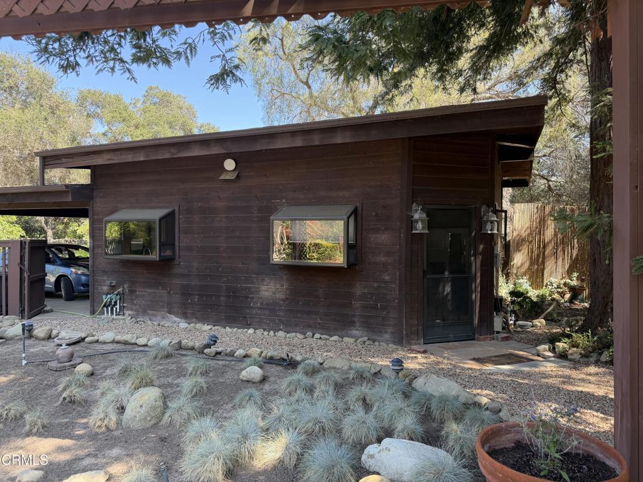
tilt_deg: -1.5
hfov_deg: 71.6
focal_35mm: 24
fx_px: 446
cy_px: 241
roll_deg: -0.3
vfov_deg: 56.8
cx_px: 322
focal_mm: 6.76
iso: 80
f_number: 1.78
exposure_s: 1/288
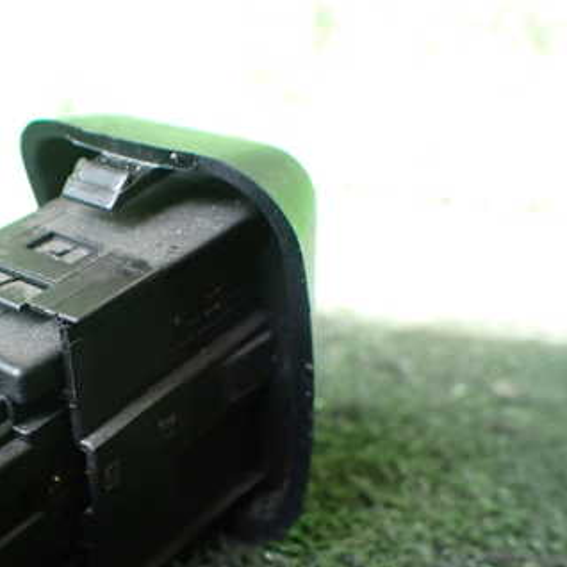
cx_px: 77
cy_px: 371
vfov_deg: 33.8
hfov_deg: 32.6
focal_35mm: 50
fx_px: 927
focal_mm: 5.4
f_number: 2.3
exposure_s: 1/125
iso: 400
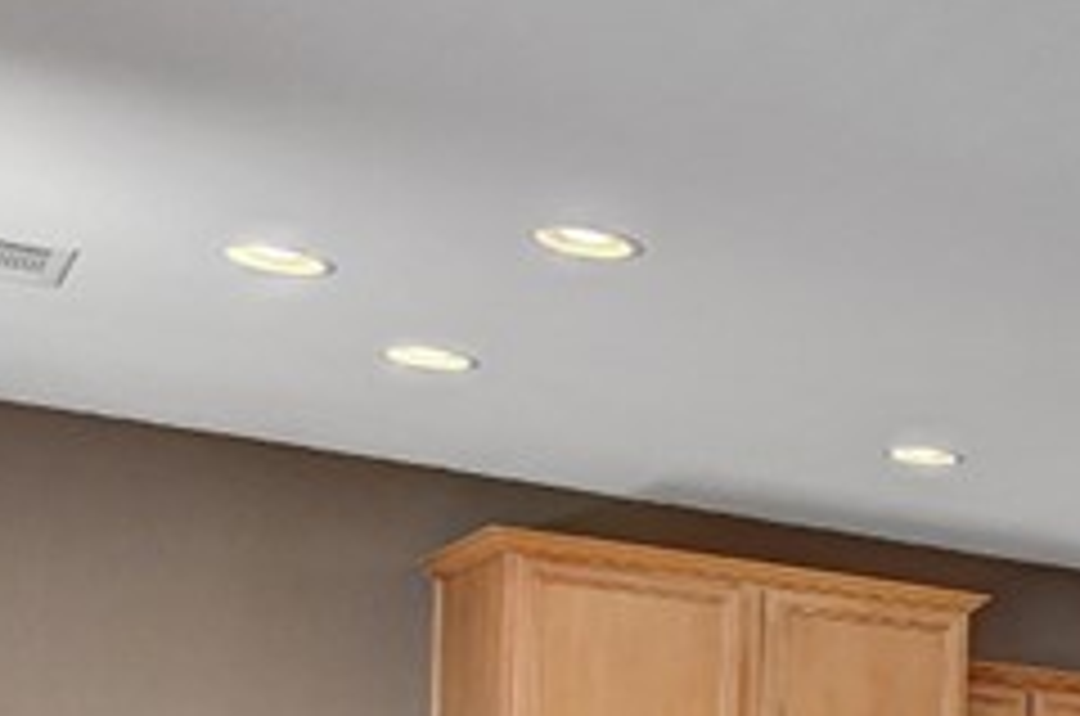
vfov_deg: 17.9
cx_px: 1881
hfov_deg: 21.3
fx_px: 2036
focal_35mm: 68
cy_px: 1065
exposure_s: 1/4
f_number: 9
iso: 640
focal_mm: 10
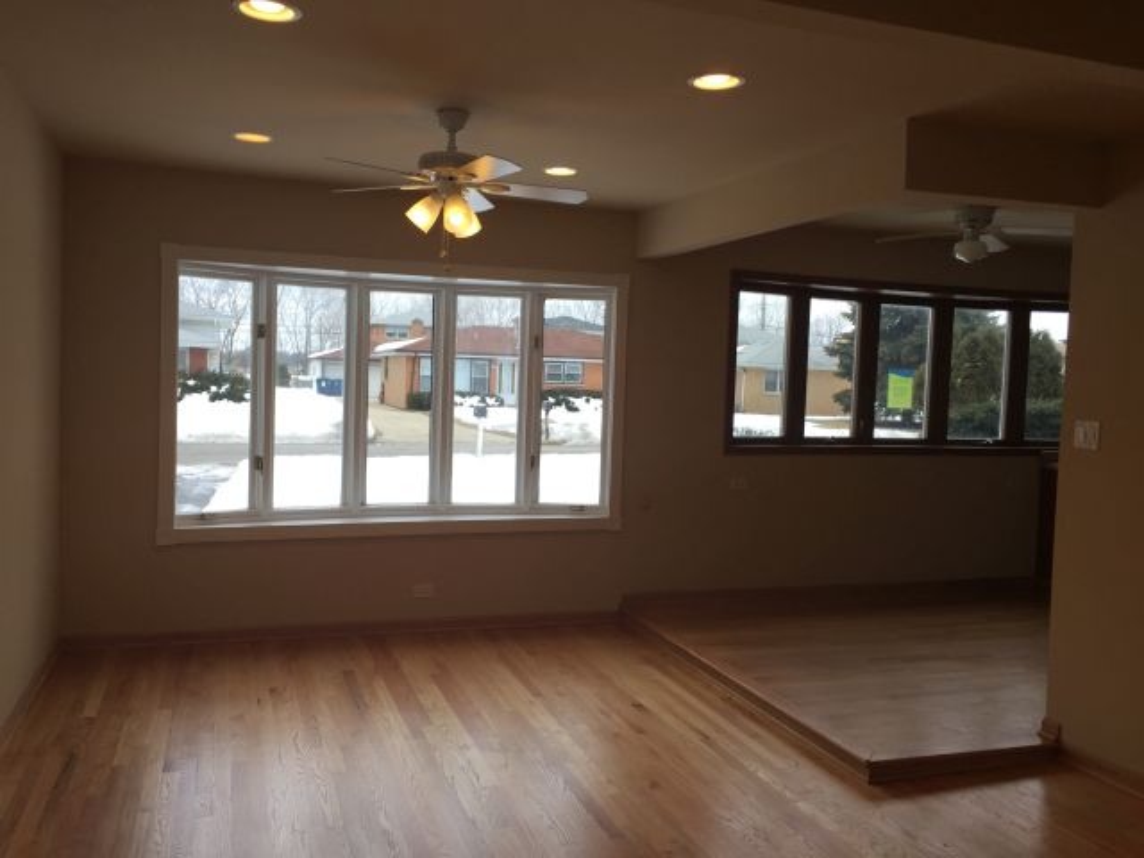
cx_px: 572
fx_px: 958
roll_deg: -2.4
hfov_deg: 61.7
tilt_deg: -2.9
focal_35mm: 29
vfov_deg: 48.2
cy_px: 429
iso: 32
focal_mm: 4.15
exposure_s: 1/120
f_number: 2.2
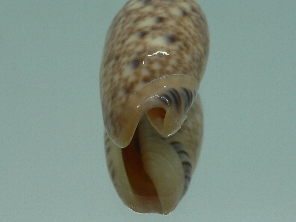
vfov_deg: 26.5
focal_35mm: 55
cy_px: 96
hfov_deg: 34.9
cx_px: 162
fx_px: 470
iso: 80
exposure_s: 1/60
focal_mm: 4.6
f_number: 2.8
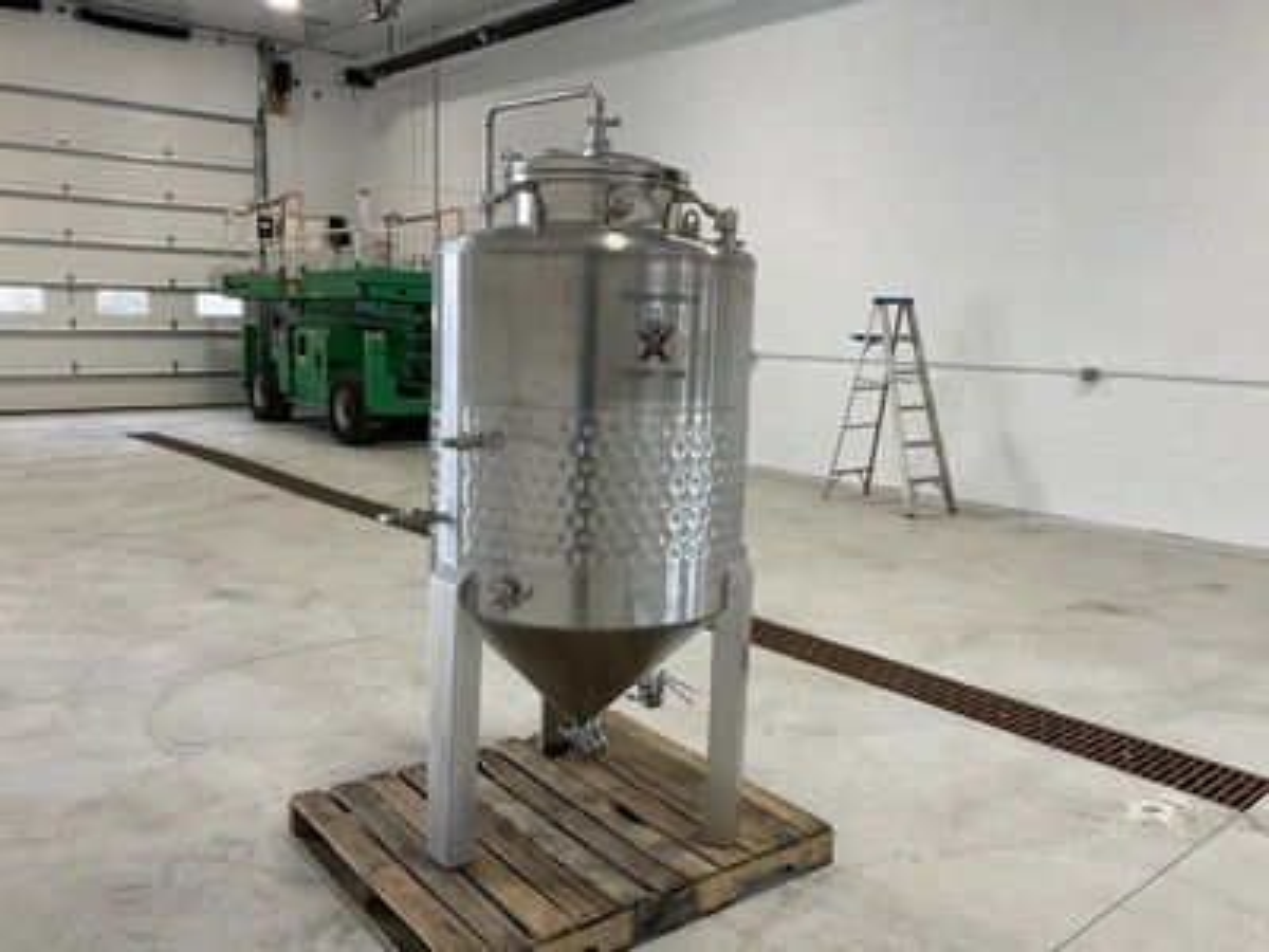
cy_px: 476
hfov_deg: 61.7
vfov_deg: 48.2
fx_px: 1063
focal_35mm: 29
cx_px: 634
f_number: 1.8
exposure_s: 1/122
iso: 50
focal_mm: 3
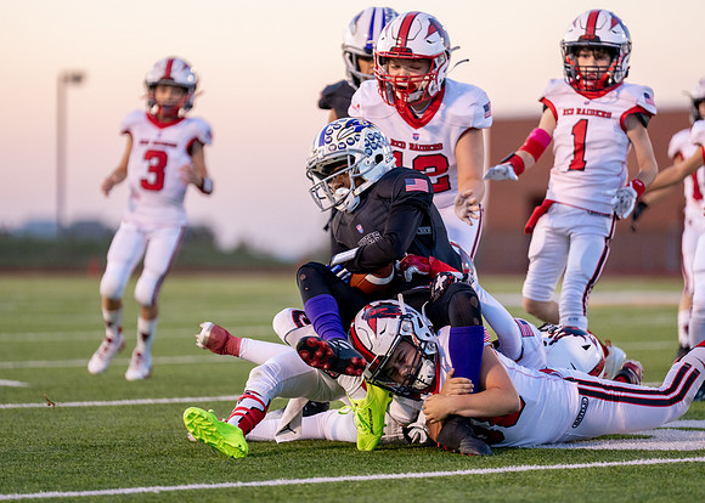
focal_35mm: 194
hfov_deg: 10.4
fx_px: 3880
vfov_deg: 7.4
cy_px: 252
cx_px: 352
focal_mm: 185
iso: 1600
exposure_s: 1/1000
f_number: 2.8
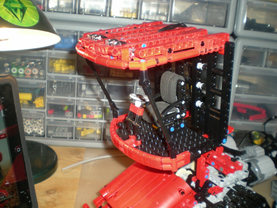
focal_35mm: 39
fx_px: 312
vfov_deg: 36.8
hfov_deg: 47.9
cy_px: 106
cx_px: 140
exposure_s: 1/60
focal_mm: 6.3
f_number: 3.1
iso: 100
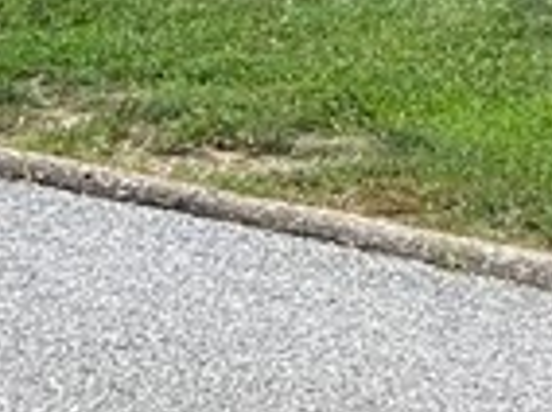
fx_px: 2993
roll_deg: -0.5
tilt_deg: +3.0
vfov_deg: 7.4
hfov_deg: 9.2
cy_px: -571
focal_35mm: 188
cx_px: 1415
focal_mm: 5.7
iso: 50
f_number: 1.5
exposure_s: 1/1449
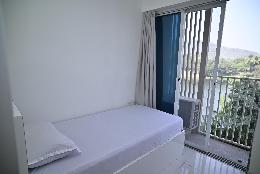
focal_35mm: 20
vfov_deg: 62.0
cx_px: 130
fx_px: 144
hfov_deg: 84.0
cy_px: 87
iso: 100
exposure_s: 1/160
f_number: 4
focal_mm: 20
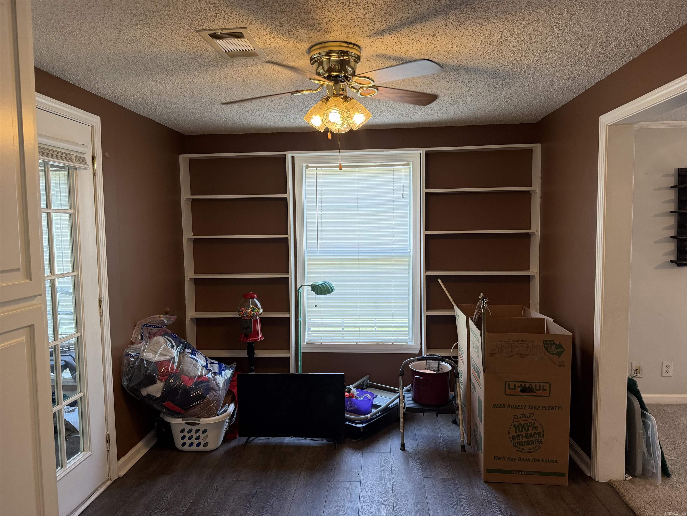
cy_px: 258
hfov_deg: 71.6
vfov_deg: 56.8
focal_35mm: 24
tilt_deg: -2.9
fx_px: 476
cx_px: 344
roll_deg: +0.2
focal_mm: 6.76
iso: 250
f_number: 1.78
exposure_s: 1/120
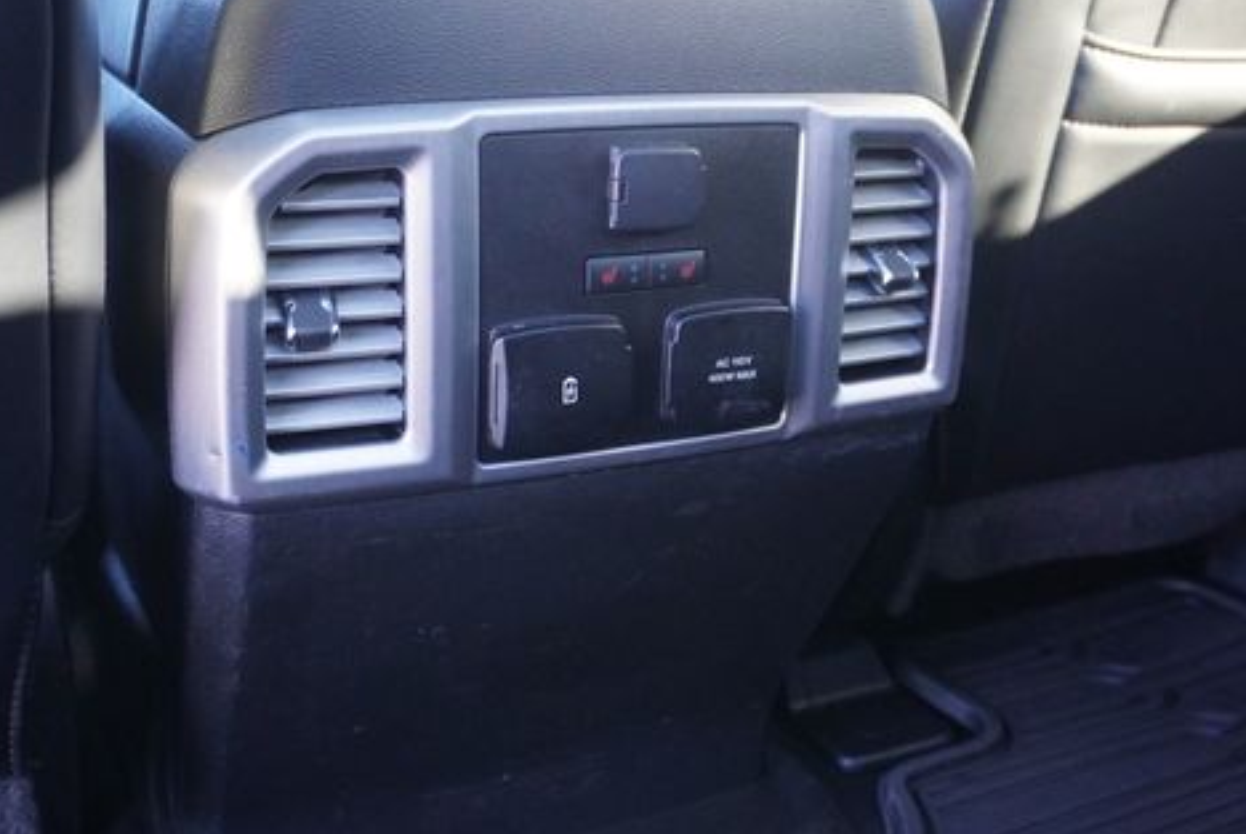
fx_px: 1420
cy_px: 341
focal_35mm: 41
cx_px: 610
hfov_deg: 47.4
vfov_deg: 32.6
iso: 3200
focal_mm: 20
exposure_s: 1/160
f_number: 4
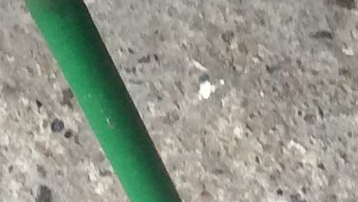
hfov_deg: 9.6
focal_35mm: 223
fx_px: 2117
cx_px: 4
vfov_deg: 5.3
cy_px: -199
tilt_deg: -59.7
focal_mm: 3.3
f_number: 2.4
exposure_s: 1/25
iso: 64
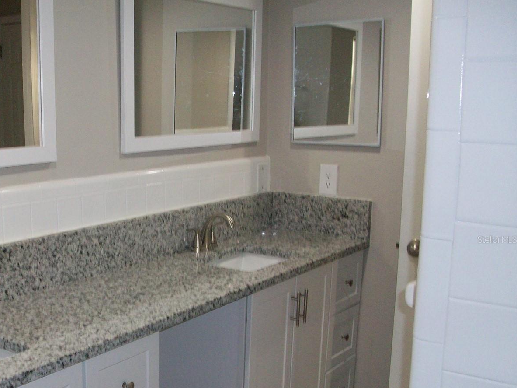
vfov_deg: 31.4
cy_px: 239
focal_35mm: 46
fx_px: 687
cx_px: 169
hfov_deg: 40.7
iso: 160
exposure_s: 1/60
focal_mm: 5.7
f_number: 2.8
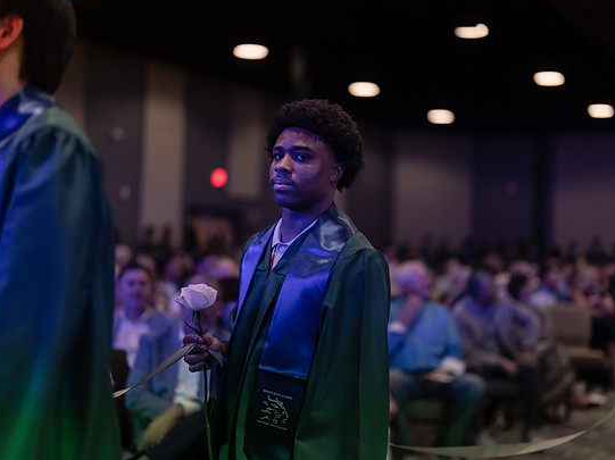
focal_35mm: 56
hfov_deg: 34.4
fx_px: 994
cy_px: 226
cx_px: 322
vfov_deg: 26.1
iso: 1250
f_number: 1.2
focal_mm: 50
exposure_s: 1/500
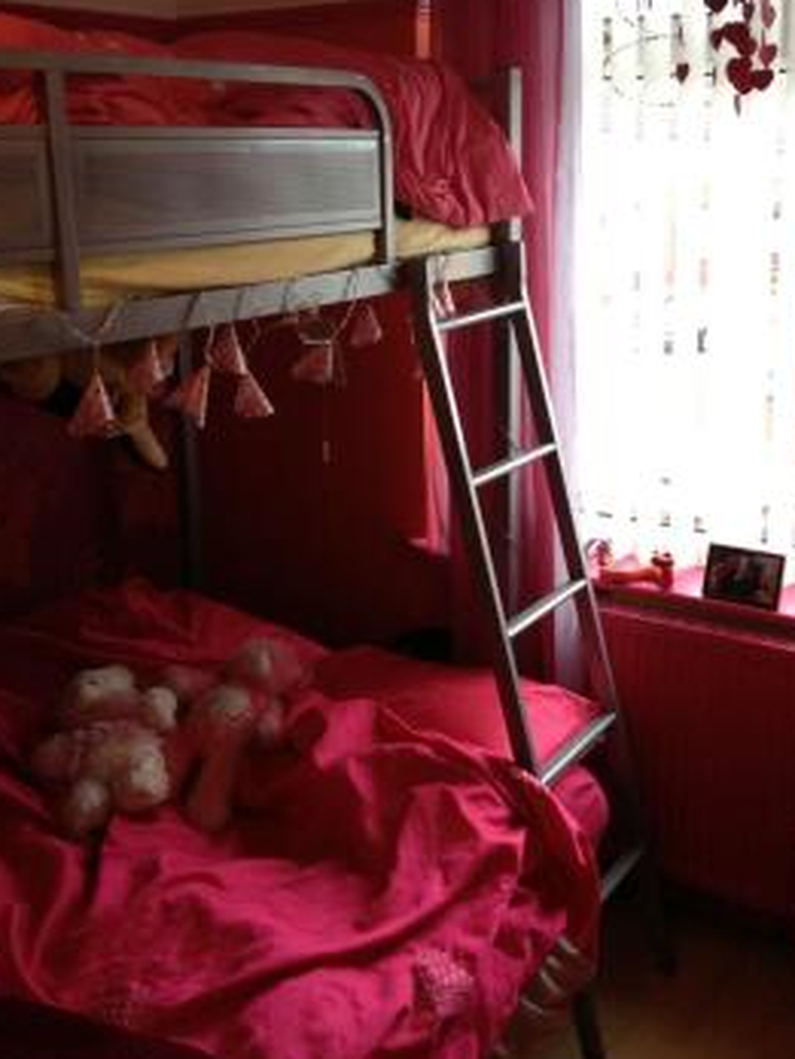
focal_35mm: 44
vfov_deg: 42.8
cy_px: 449
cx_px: 481
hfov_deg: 32.8
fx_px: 1347
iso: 80
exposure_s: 1/30
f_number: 2.4
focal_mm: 4.28
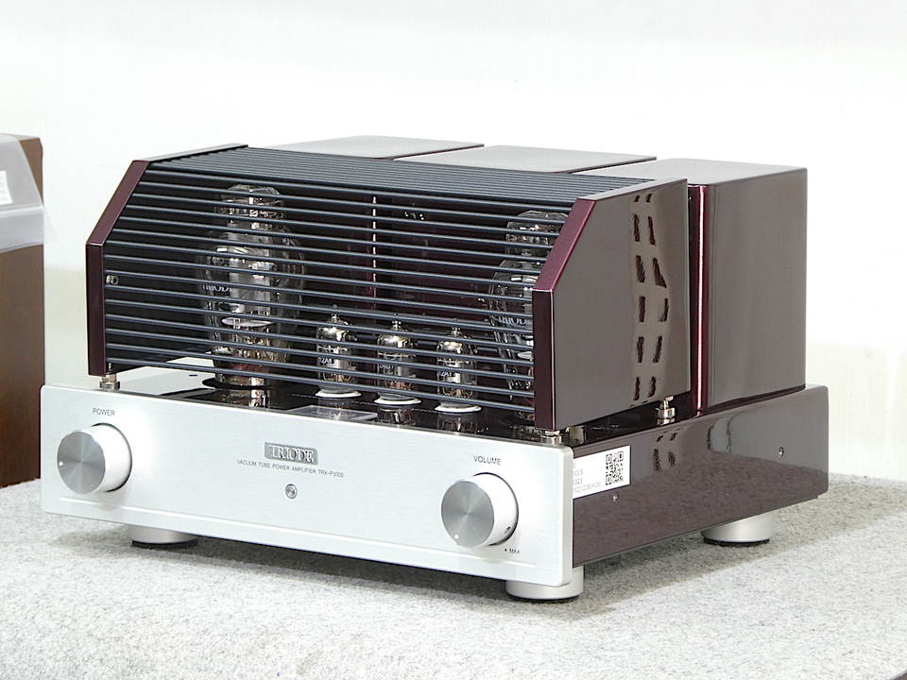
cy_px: 340
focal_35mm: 160
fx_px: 4192
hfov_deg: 12.3
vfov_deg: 9.3
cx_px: 454
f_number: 5.5
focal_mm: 28.7
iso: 200
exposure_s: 1/3.2
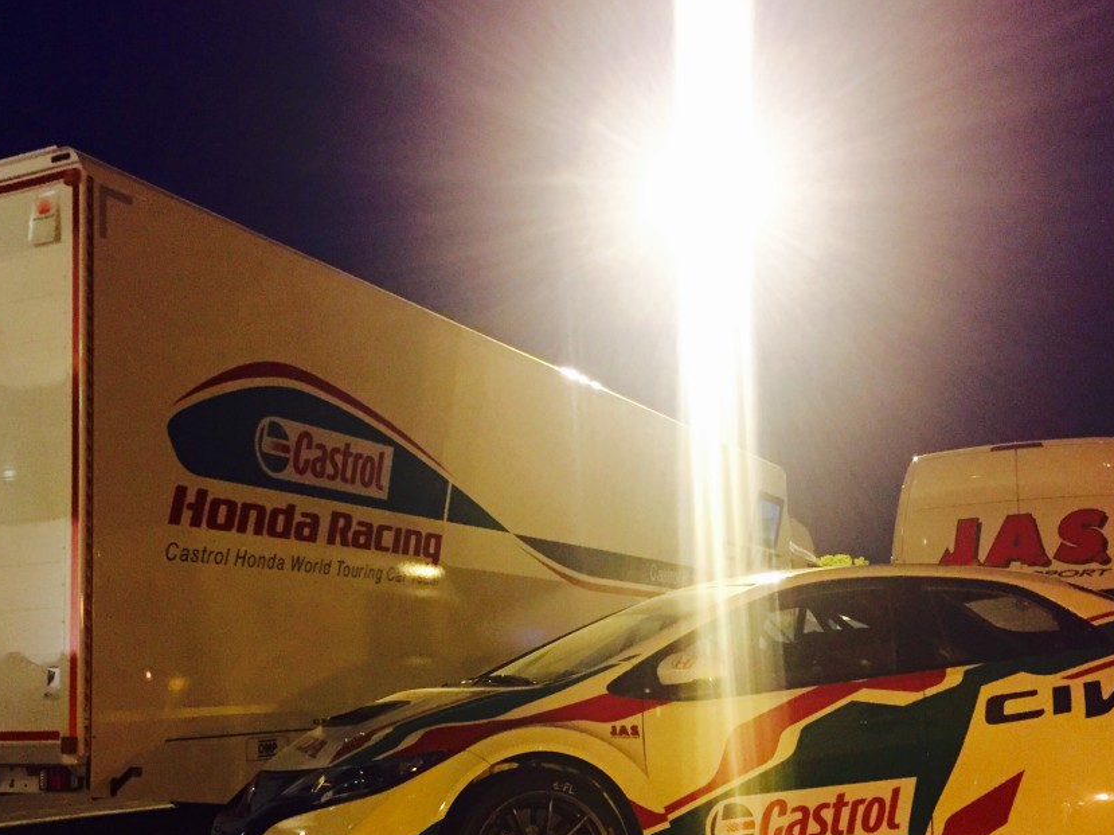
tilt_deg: +5.1
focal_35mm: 42
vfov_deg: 34.0
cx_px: 513
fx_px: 1351
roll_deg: +1.3
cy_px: 550
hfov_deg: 44.8
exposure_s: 1/17
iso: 250
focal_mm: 4.15
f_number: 2.2
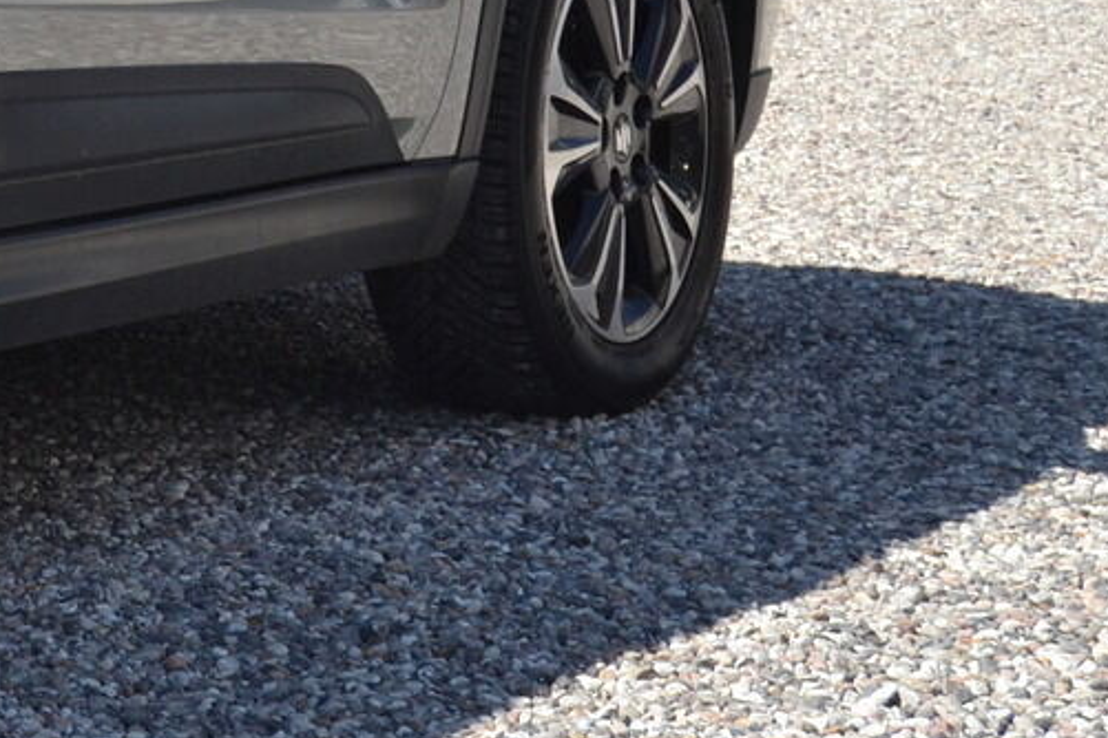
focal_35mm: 138
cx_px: -1002
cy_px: -188
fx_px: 4247
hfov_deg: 13.1
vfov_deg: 9.8
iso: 100
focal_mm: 24
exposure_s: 1/250
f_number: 8
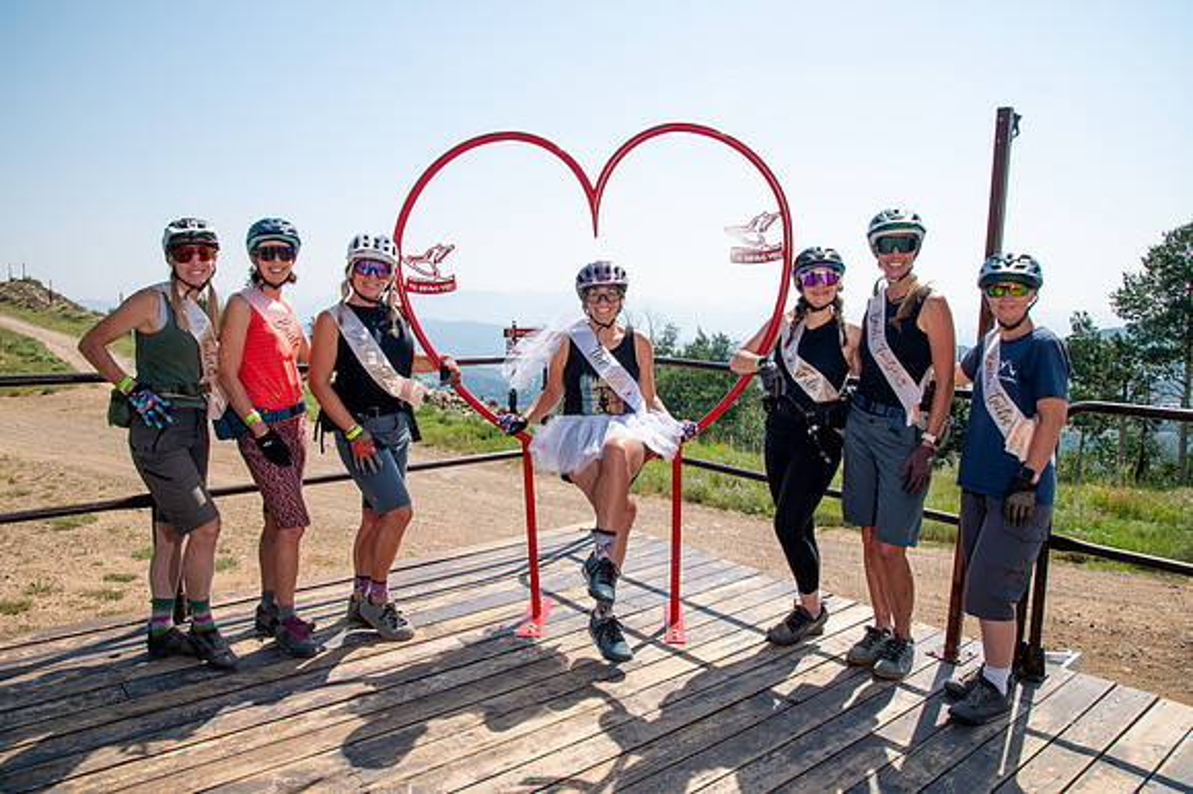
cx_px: 596
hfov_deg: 72.6
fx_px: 813
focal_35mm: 25
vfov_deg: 52.1
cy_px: 397
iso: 200
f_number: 13
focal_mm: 24
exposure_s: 1/500
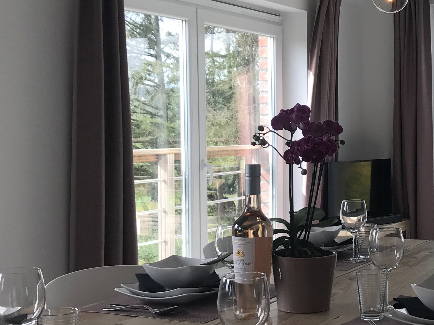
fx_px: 865
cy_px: 177
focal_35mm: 69
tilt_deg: -4.4
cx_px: 381
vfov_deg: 21.3
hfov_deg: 27.3
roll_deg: +0.2
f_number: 1.8
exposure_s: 1/349
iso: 20
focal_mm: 3.99
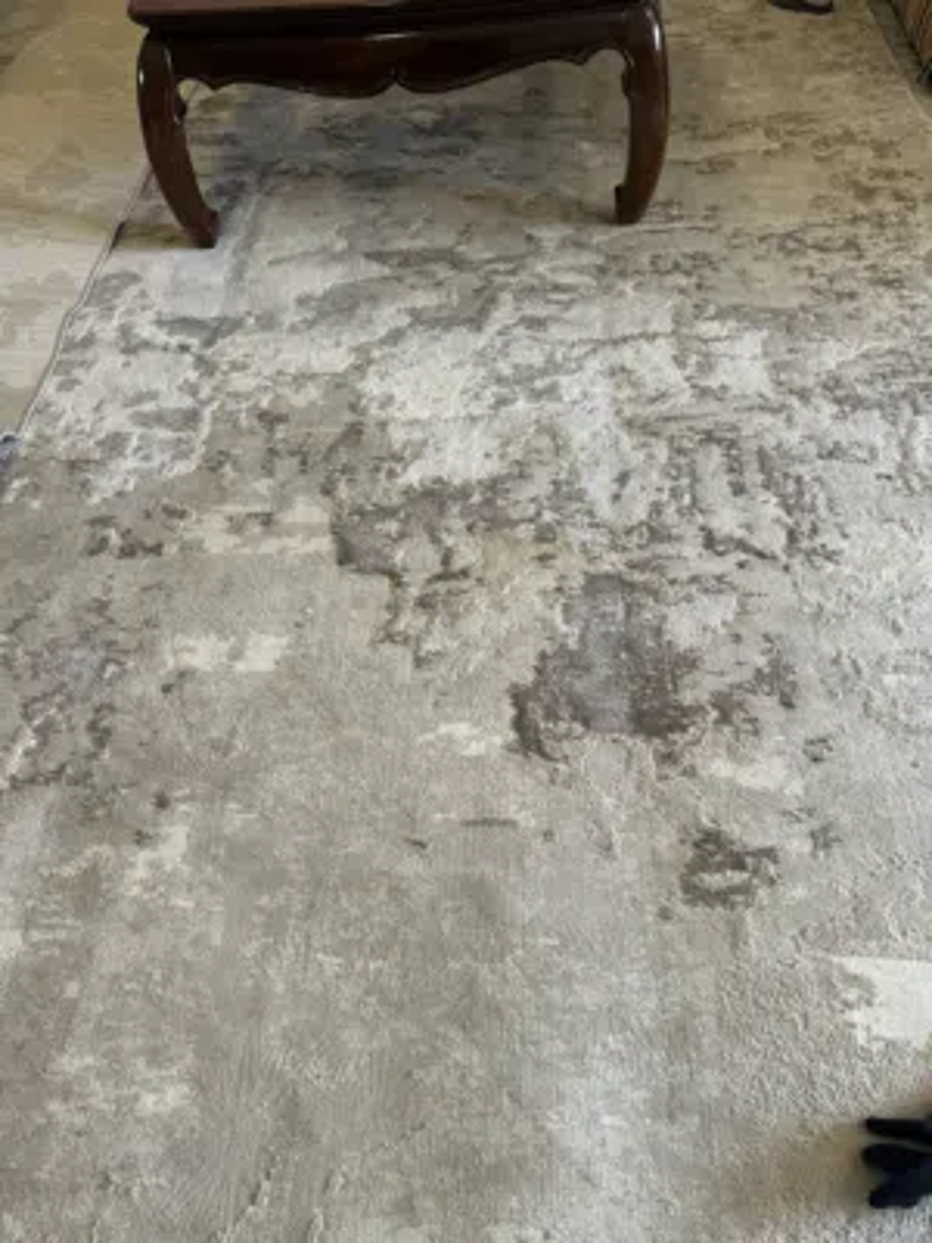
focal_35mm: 24
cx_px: 466
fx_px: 862
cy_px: 622
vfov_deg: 71.6
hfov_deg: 56.8
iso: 125
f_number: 1.78
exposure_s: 1/50
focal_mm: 6.86
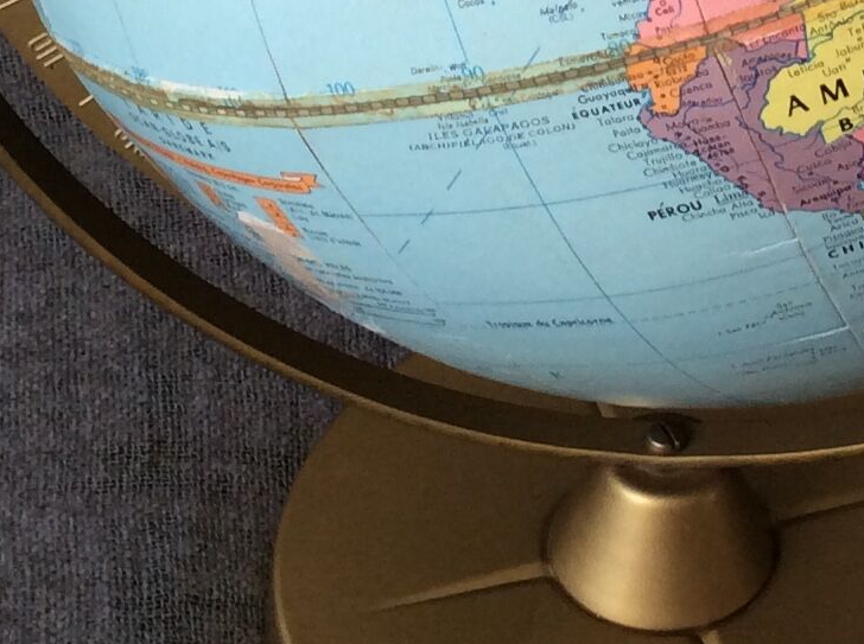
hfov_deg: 17.2
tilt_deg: -37.7
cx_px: 700
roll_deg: -1.6
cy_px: -133
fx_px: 2840
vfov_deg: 12.6
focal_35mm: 114
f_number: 2.4
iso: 40
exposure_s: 1/25
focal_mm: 3.3
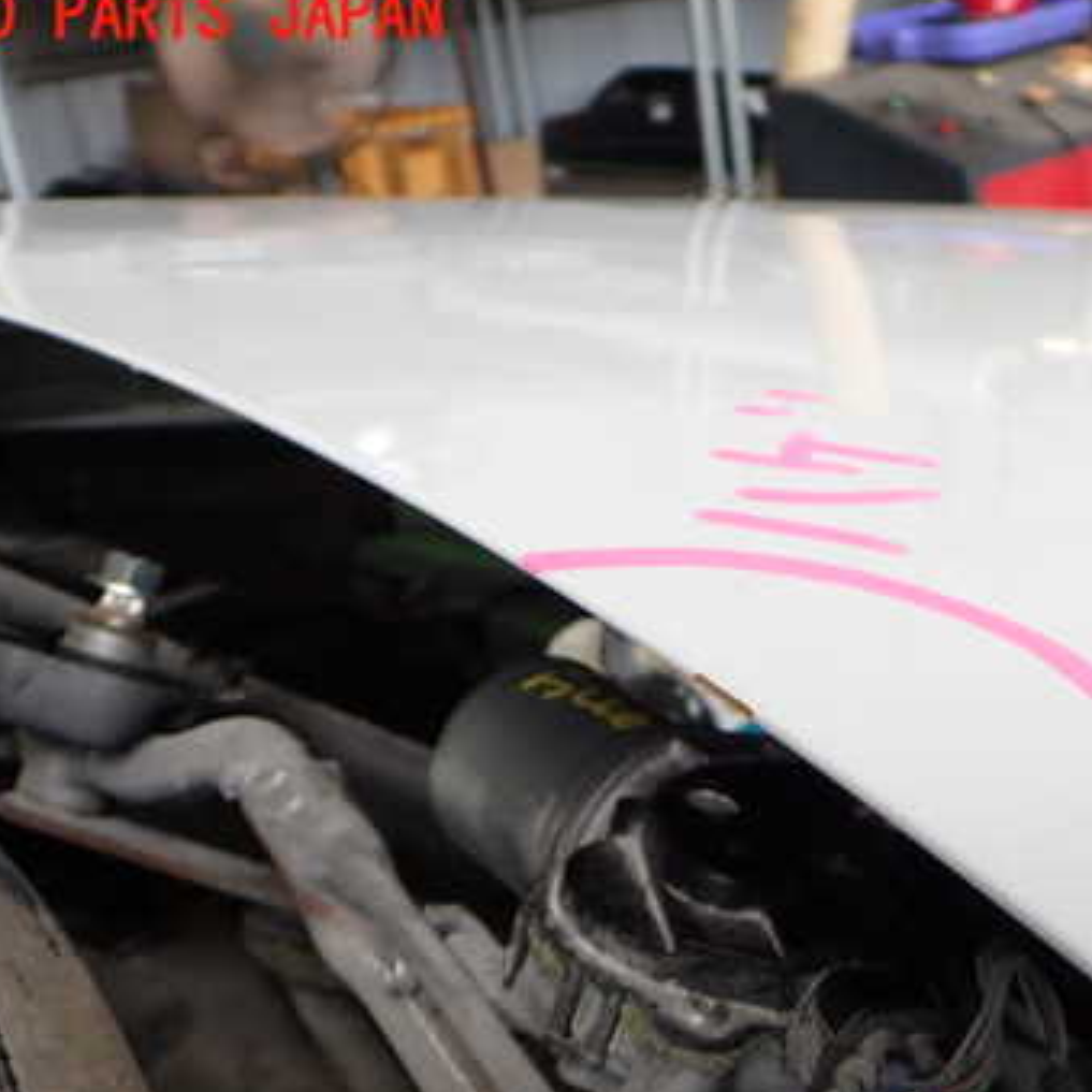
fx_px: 1677
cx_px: 825
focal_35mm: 47
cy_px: 702
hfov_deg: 35.2
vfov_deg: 35.8
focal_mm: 5.4
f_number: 3.2
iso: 100
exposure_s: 1/160
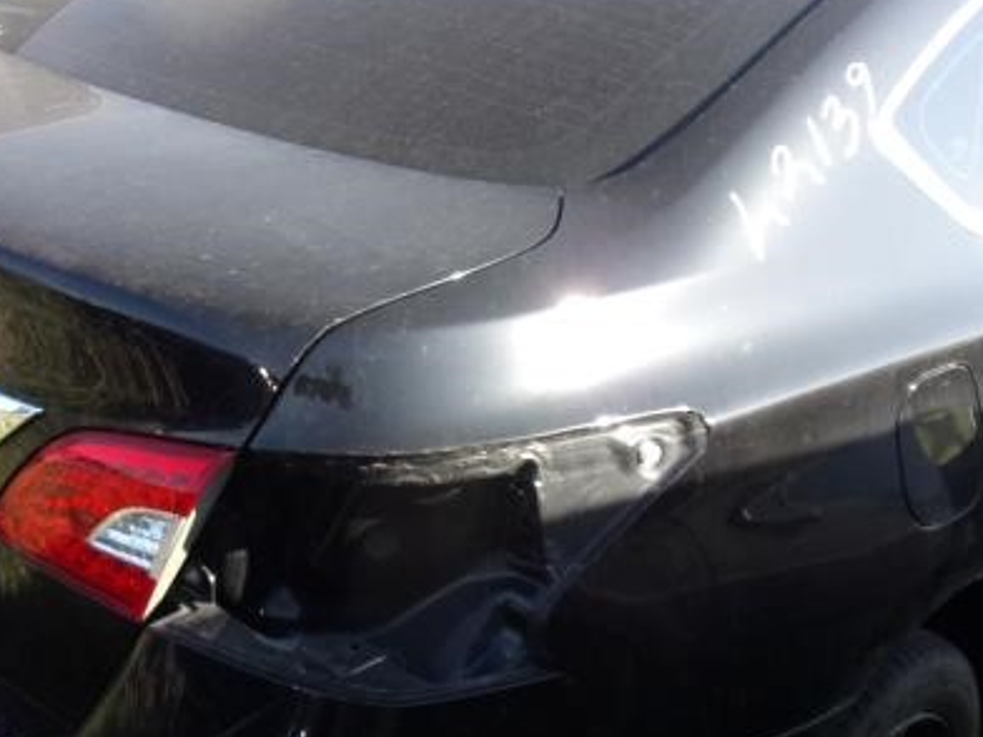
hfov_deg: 38.9
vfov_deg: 29.7
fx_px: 1391
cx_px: 486
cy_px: 396
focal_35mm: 49
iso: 80
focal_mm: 4.3
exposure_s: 1/250
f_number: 3.3
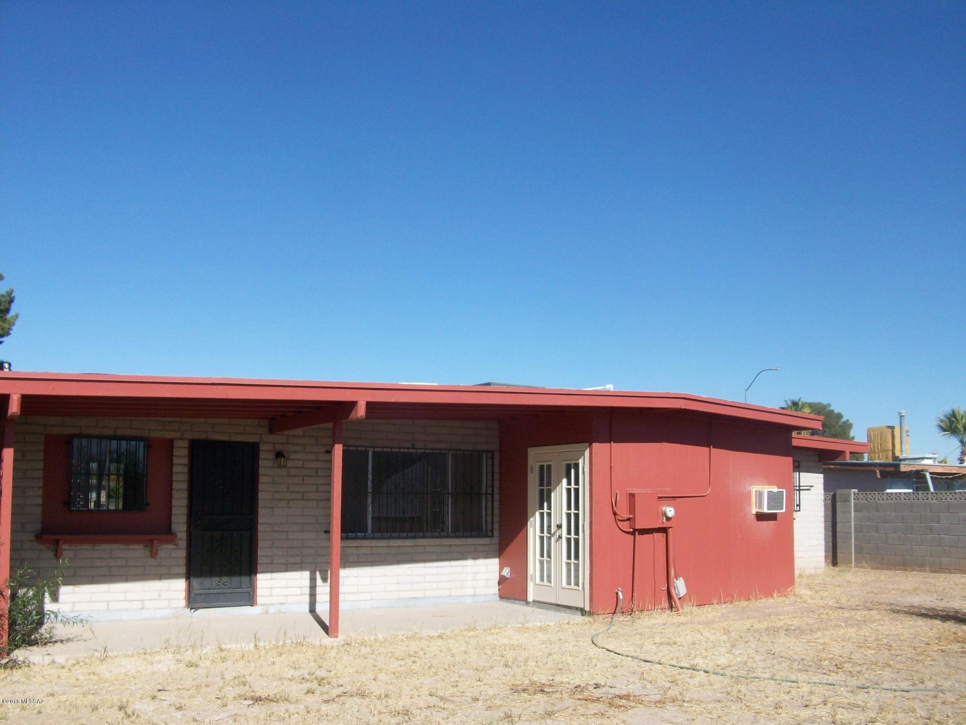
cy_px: 362
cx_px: 483
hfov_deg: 54.0
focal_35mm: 34
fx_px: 949
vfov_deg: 41.8
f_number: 5.5
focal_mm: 5.7
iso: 64
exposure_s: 1/379
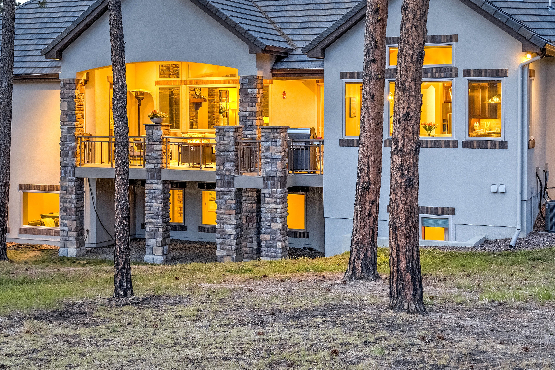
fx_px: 956
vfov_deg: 21.9
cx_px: 203
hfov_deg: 32.2
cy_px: 146
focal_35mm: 62
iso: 800
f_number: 5
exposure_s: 1/8
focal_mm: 39
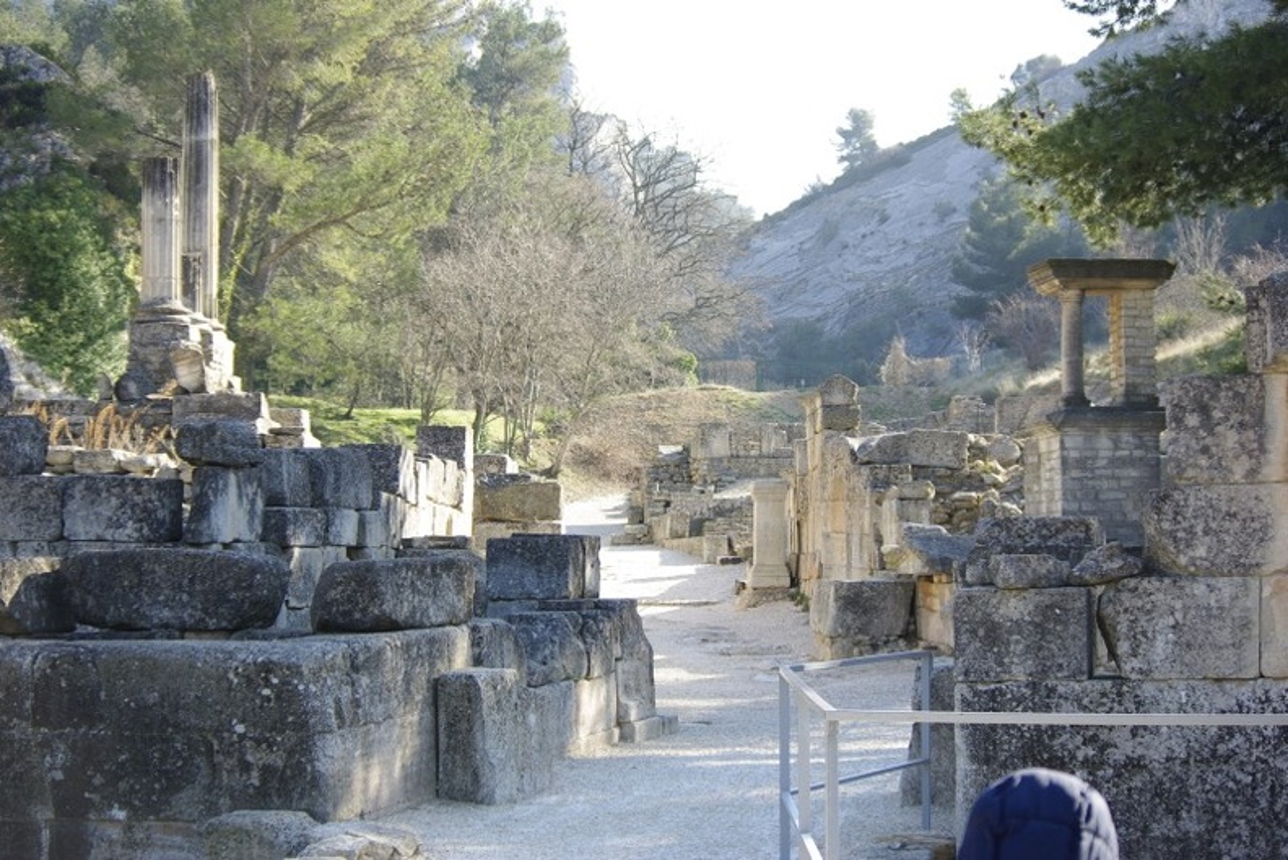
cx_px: 644
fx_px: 2685
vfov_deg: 18.2
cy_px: 430
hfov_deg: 27.0
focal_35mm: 75
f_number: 5
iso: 100
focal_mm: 50
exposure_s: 1/125
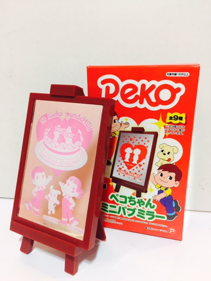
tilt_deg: -14.5
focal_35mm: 29
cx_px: 106
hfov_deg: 48.2
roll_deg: +0.2
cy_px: 140
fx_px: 236
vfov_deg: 61.7
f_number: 2.2
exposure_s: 1/33
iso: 160
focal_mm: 4.15
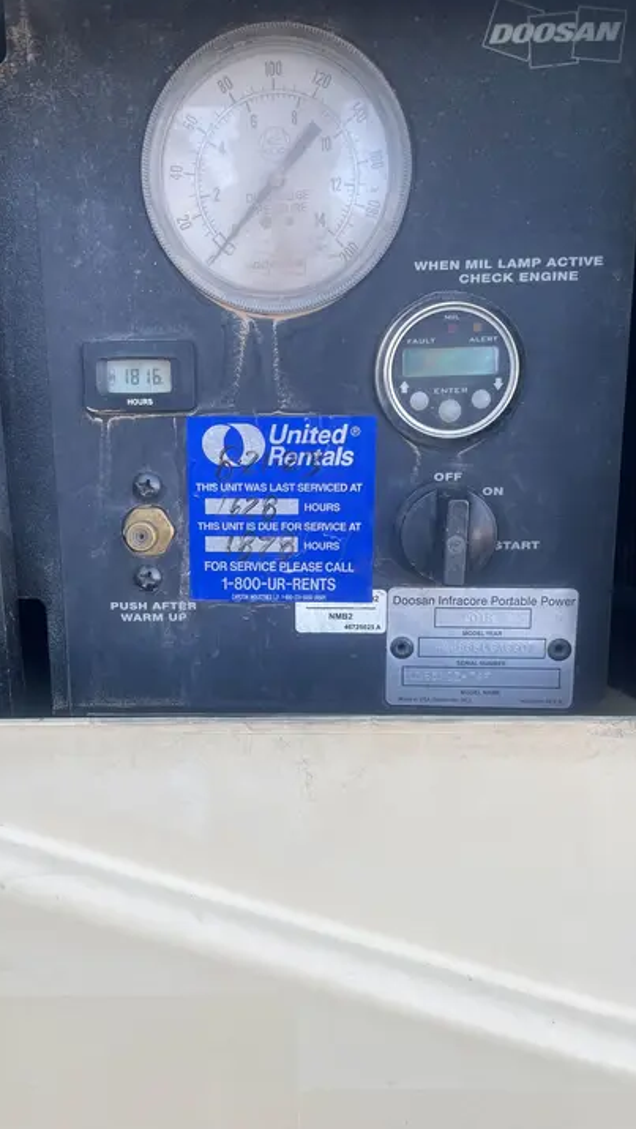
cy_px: 562
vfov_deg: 66.1
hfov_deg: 40.1
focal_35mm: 29
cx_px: 264
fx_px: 869
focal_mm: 4.2
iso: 32
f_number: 1.6
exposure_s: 1/133
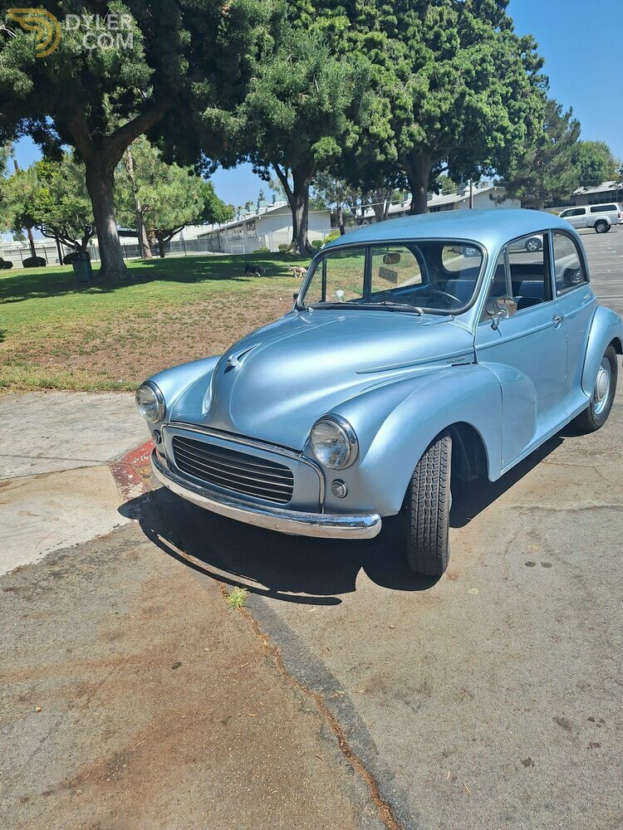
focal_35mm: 23
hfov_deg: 58.9
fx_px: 552
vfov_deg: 73.9
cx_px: 312
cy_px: 415
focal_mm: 5.54
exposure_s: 1/3135
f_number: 1.8
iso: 40
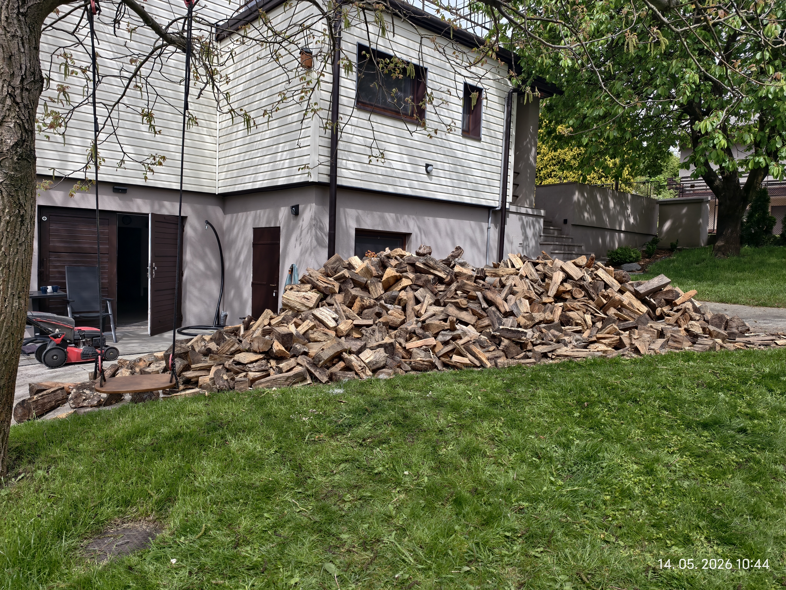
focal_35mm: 23
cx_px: 393
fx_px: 522
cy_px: 295
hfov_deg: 73.9
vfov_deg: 58.9
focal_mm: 5.6
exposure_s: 1/1949
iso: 72
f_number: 1.57
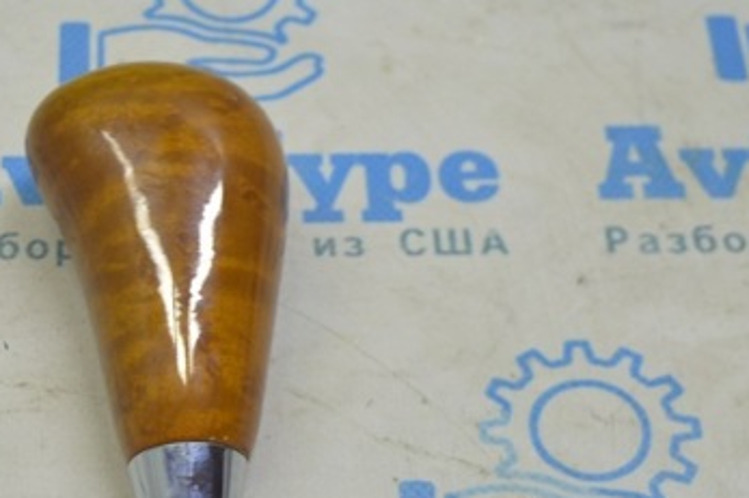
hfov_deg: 19.2
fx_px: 2183
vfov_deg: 13.0
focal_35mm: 105
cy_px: 281
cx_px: 134
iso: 400
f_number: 4.8
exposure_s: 1/50
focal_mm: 38
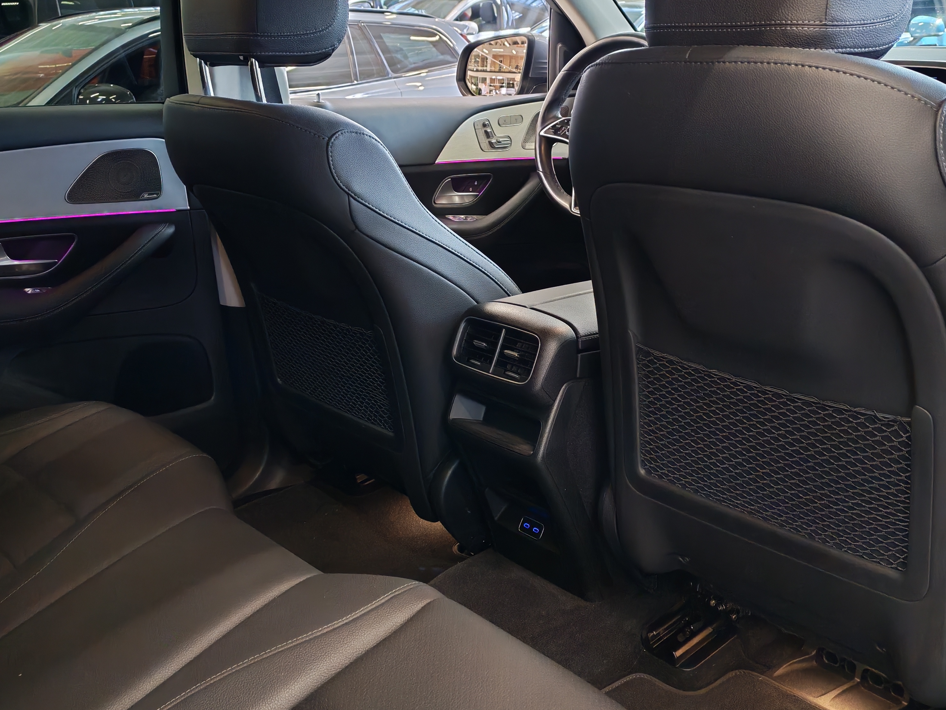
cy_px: 287
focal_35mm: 40
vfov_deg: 35.8
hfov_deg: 46.8
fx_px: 1093
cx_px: 475
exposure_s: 1/100
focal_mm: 6.12
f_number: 1.9
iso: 1000
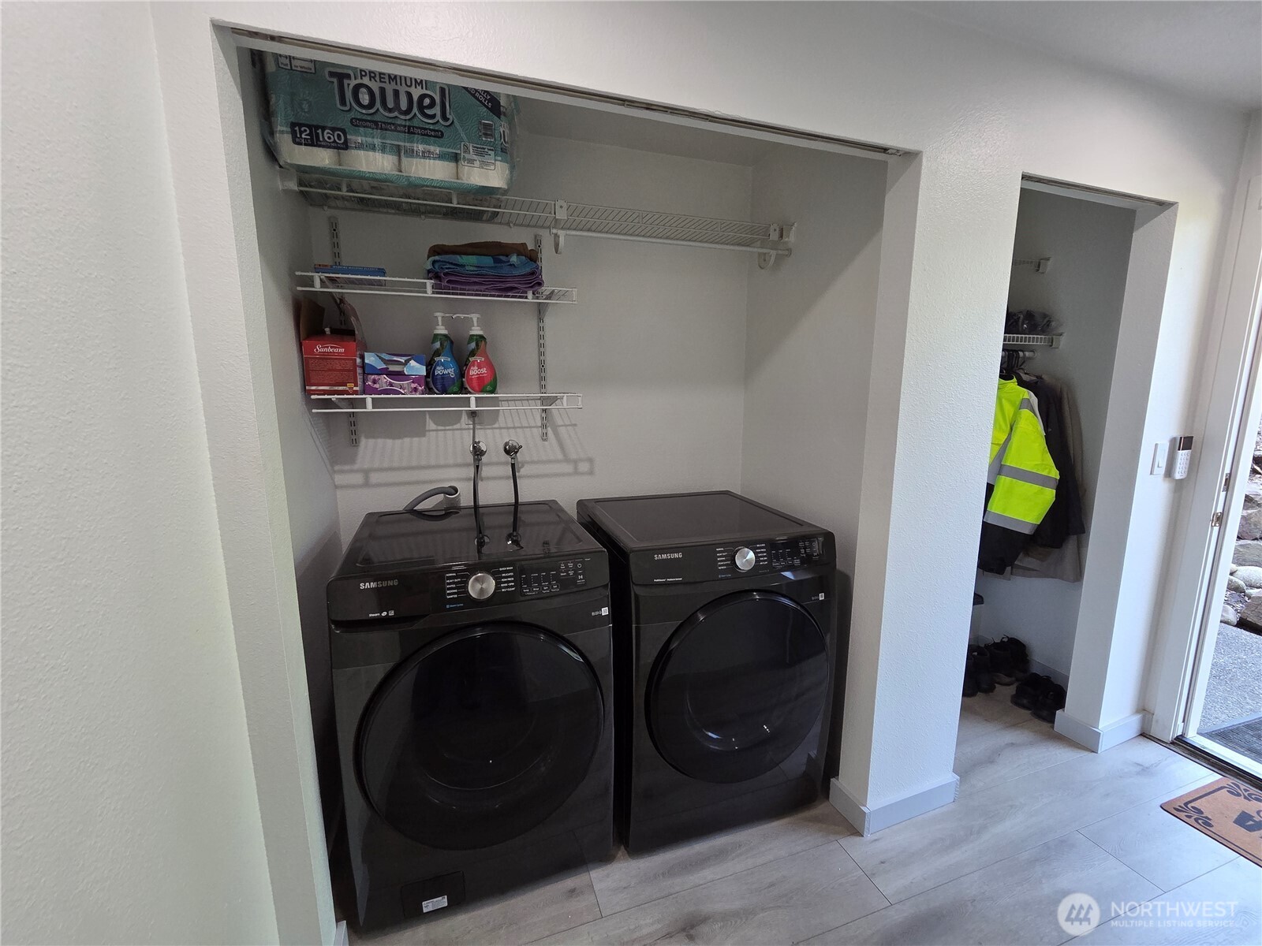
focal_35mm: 13
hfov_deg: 106.2
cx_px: 631
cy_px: 473
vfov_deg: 89.9
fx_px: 474
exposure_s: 1/120
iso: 250
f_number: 2.2
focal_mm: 2.2
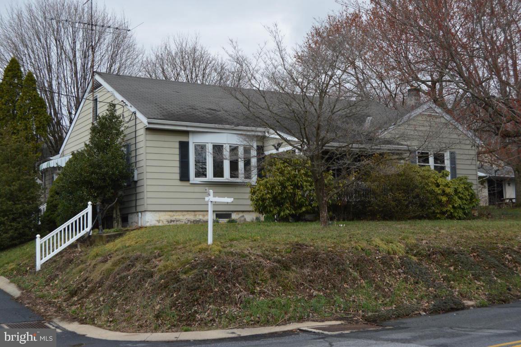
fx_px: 672
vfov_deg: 28.9
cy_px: 174
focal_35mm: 46
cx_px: 260
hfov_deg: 42.4
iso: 100
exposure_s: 1/160
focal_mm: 31
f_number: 6.3
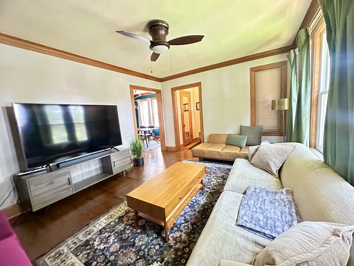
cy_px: 133
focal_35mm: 14
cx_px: 177
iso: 2500
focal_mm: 2.22
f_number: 2.2
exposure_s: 1/30
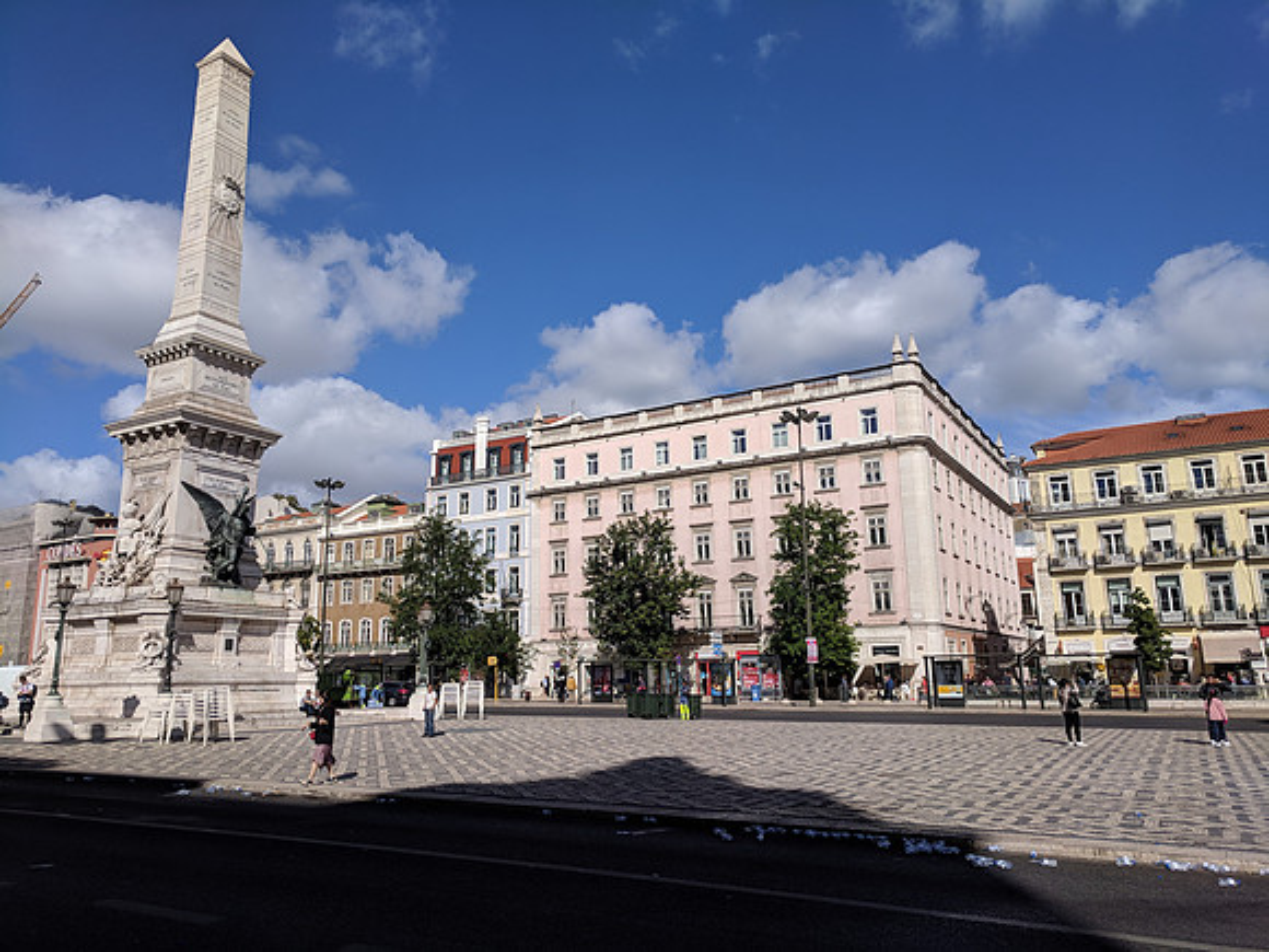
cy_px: 476
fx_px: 953
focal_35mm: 26
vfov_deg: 53.1
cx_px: 634
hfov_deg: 67.3
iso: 50
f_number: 2
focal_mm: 4.67
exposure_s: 1/4049
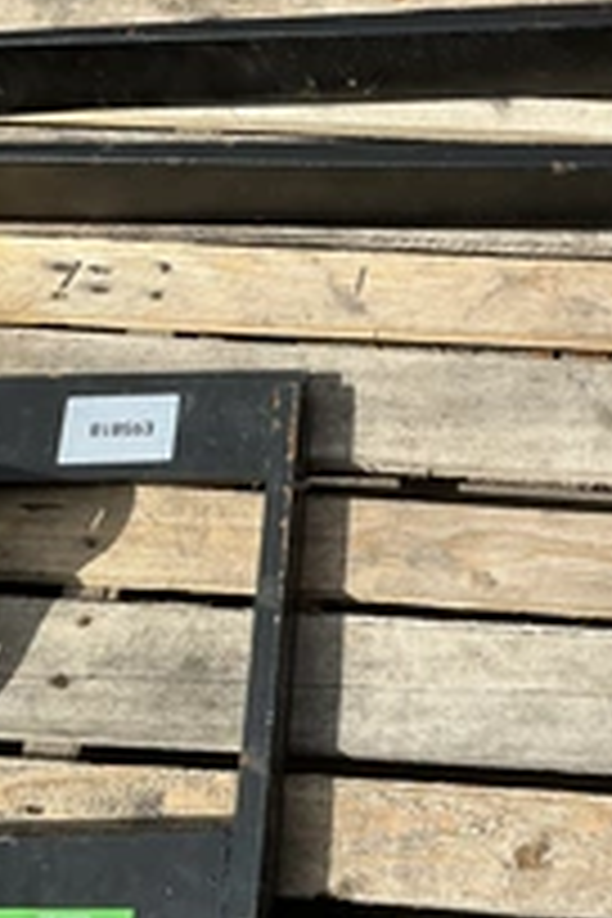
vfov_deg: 35.1
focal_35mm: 57
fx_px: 1453
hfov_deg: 23.2
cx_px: 540
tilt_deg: -62.0
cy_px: 459
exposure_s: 1/2427
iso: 25
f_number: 1.8
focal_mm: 3
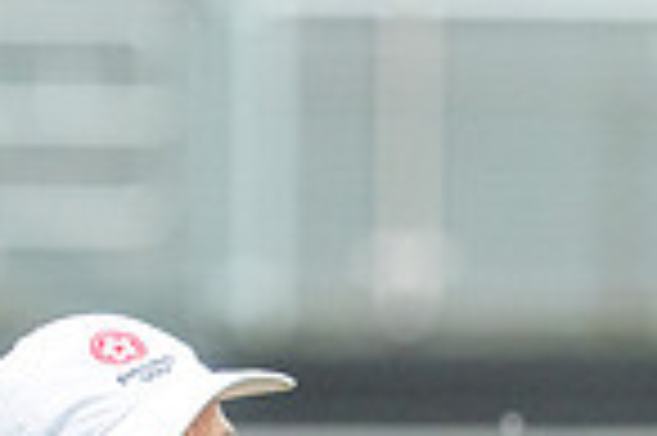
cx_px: 558
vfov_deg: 0.8
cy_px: 782
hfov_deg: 1.2
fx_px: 32503
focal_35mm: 1783
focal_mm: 300
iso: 800
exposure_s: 1/1000
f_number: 4
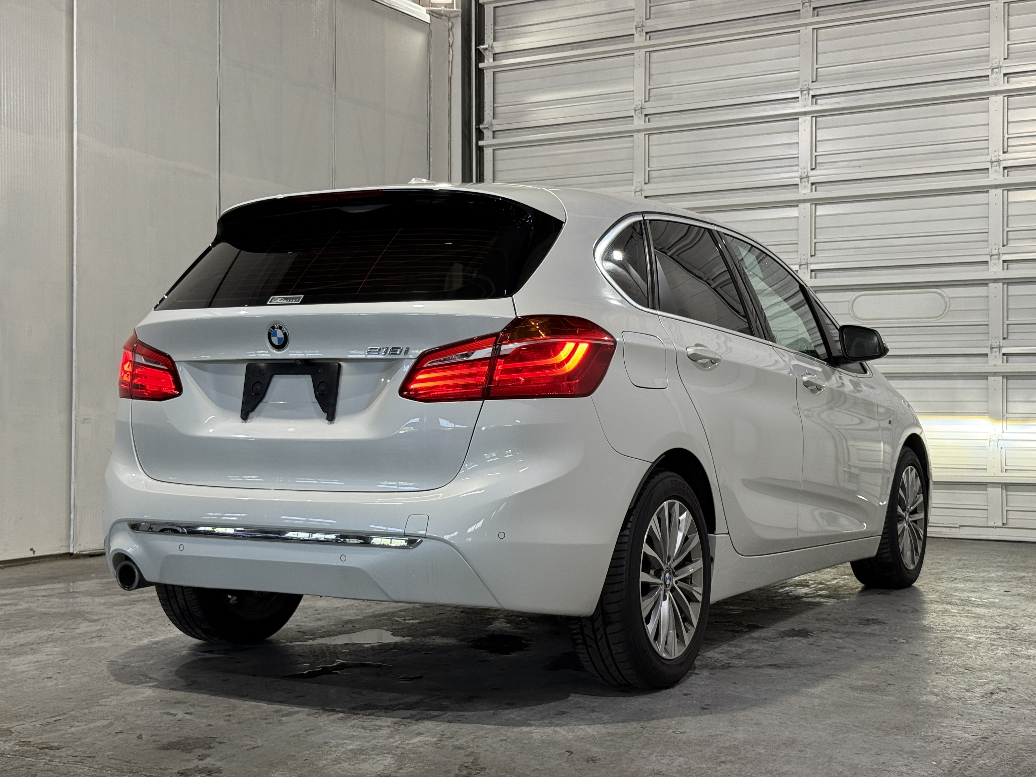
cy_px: 388
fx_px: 1437
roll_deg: -0.6
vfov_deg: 30.3
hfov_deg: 39.7
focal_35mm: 48
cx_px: 518
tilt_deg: +0.6
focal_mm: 6.76
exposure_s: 1/60
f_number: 1.78
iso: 64
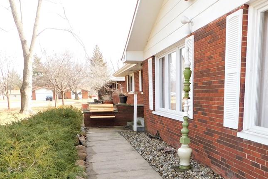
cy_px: 157
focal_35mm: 38
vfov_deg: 33.4
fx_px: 283
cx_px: 176
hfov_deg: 49.9
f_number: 3
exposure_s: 1/320
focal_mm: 4
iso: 125
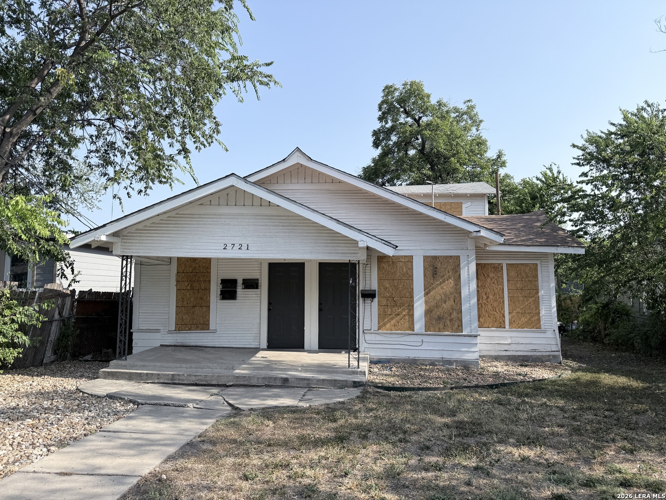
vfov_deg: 56.8
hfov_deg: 71.6
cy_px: 250
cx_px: 333
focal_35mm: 24
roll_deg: -0.1
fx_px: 462
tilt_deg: +4.2
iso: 80
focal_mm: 6.76
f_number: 1.78
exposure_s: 1/3425
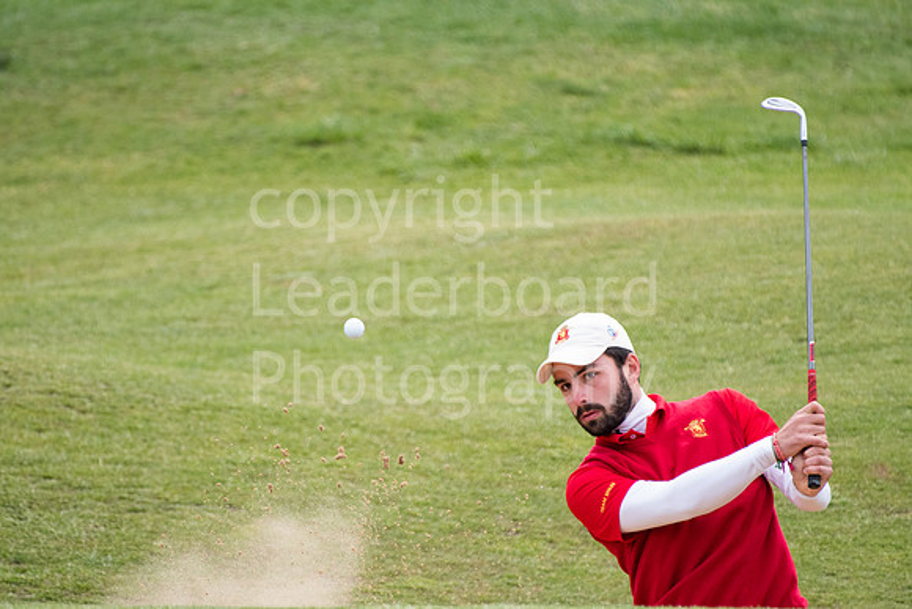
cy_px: 304
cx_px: 456
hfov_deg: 2.7
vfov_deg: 1.8
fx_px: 19004
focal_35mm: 750
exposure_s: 1/1600
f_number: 5.6
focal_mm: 500
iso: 1250
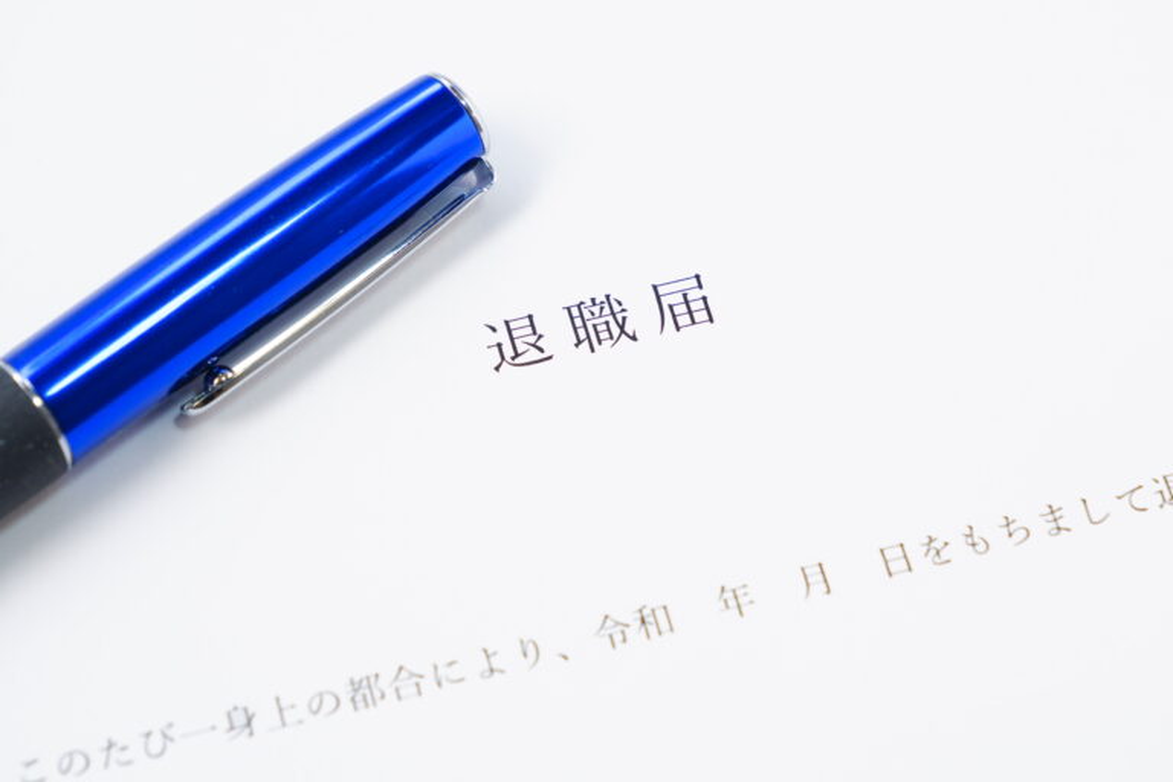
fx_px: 3714
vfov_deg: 12.0
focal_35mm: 114
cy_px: 391
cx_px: 586
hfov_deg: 17.9
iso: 400
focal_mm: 76.3
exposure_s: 1/80
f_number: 6.4
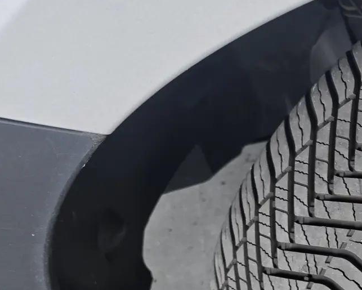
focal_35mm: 67
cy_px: 231
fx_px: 718
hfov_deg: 24.9
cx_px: 457
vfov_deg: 22.5
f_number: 1.7
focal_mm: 6.3
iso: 100
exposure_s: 1/180
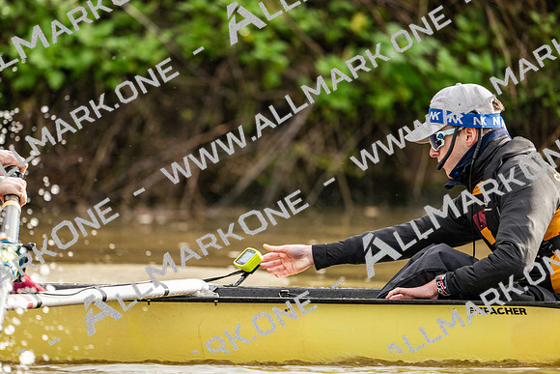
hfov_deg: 5.2
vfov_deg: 3.4
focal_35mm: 400
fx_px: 6223
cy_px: 187
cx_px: 280
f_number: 4.5
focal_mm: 400
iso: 900
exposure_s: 1/1600
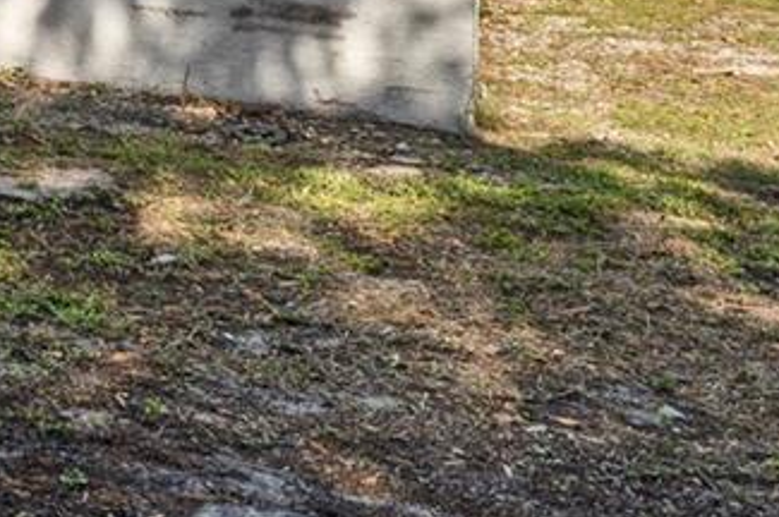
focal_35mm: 69
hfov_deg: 19.0
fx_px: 1492
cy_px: -213
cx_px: -755
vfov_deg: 18.0
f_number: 8
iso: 100
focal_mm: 14
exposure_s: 1/125
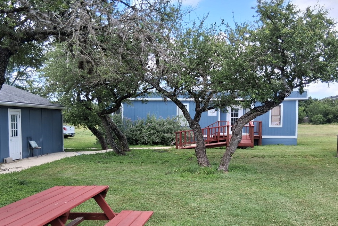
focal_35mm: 40
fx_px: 376
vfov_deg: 33.1
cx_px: 174
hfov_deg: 48.4
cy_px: 154
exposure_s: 1/337
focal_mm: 3.98
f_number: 1.8
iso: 25
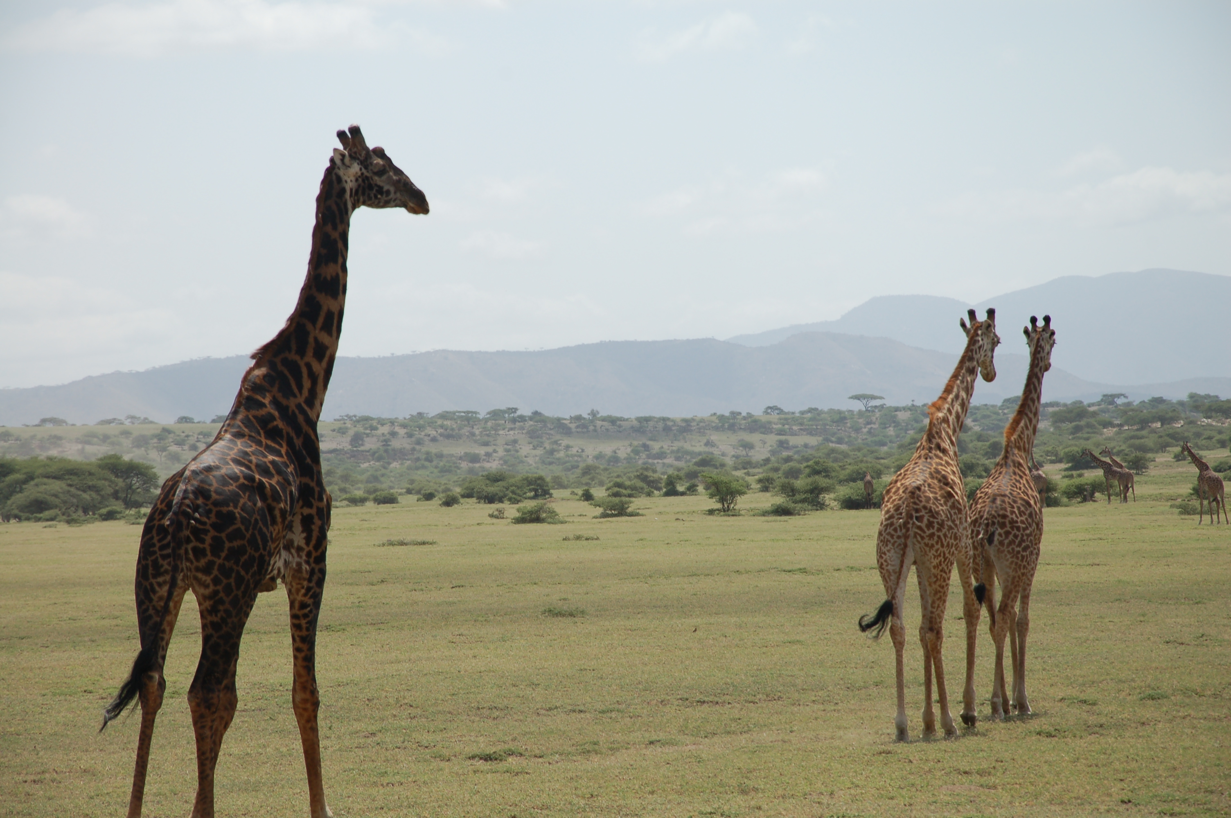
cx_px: 616
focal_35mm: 158
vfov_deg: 8.7
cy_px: 409
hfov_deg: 13.1
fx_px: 5381
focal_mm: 105
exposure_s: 1/500
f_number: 5.6
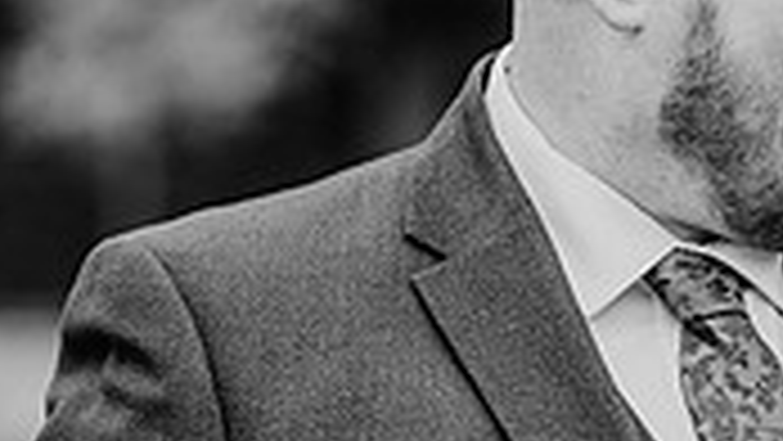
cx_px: 542
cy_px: 454
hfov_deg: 9.4
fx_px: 4777
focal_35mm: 230
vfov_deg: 5.3
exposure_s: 1/400
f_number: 1.8
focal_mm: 85
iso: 100
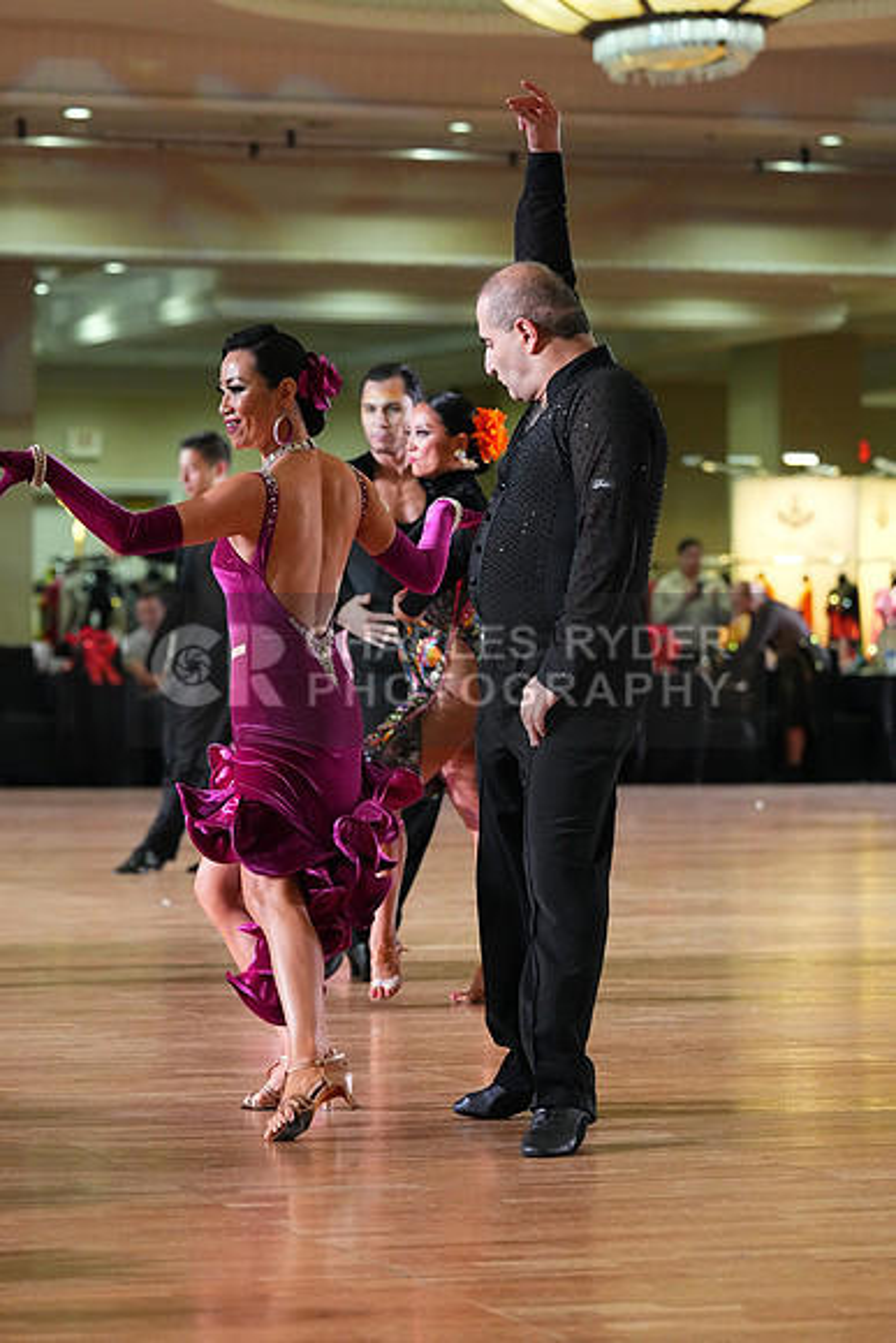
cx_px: 448
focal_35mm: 133
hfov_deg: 10.3
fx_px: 4962
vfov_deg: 15.4
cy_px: 672
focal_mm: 133
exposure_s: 1/400
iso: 8000
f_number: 4.5
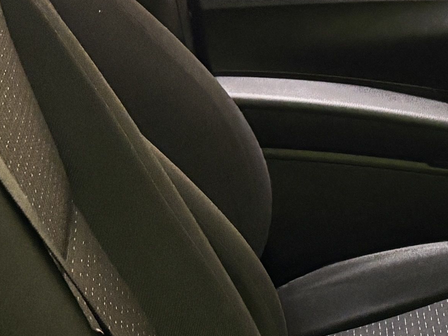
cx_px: 803
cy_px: 321
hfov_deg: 13.8
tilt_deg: -22.4
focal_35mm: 127
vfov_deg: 11.6
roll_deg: +0.8
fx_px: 1644
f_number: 1.6
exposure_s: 1/50
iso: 500
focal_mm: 5.96
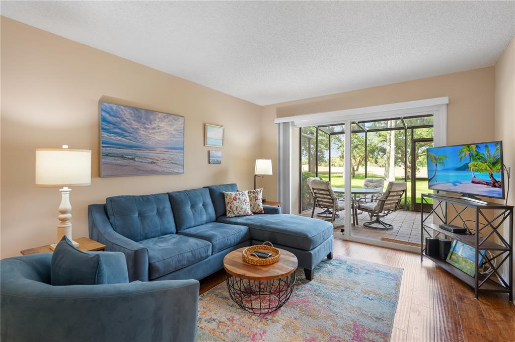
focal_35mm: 16
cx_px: 258
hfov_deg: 95.0
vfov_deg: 71.9
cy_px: 171
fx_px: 236
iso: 400
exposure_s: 1/13
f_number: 7.1
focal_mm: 16.5
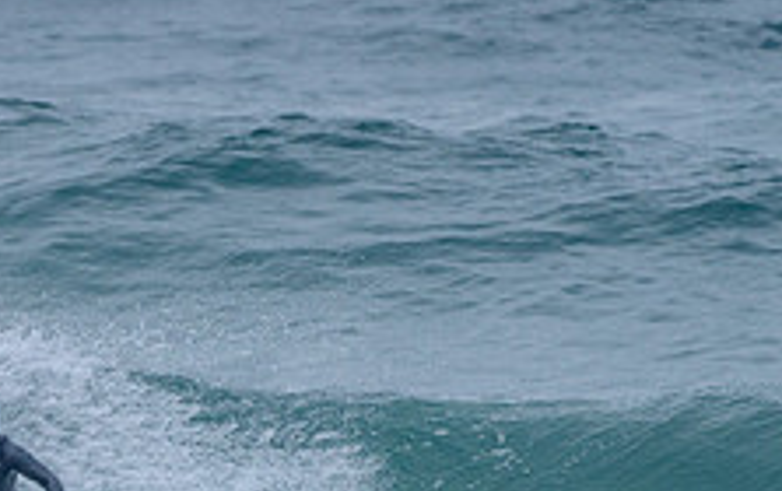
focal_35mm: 1623
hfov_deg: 1.3
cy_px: 485
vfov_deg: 0.8
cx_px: -186
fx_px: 34633
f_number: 5.6
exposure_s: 1/2000
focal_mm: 500
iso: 1100
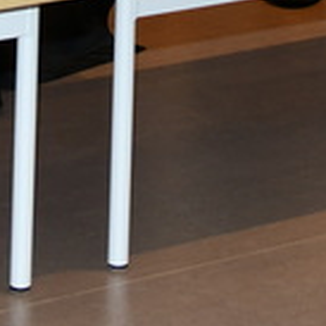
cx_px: 133
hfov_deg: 7.4
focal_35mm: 235
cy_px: -507
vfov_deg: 7.0
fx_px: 2504
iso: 640
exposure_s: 1/60
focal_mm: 35
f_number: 5
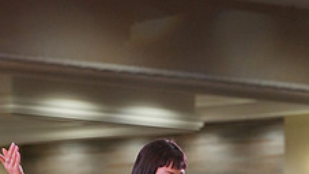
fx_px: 2681
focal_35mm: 327
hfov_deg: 6.6
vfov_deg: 3.7
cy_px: 347
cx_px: 244
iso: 2000
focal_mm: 122
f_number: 4
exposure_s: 1/500
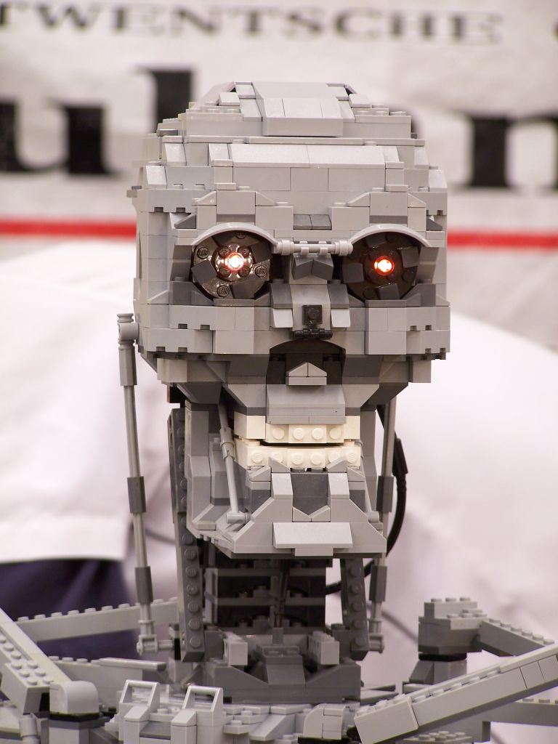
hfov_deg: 7.9
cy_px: 372
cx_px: 279
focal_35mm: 189
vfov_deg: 10.5
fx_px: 4062
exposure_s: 1/3
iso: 80
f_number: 3.2
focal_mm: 31.3
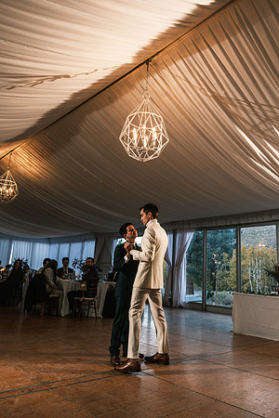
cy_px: 209
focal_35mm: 27
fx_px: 314
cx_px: 140
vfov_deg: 67.4
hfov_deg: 47.9
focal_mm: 18
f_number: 3.2
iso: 400
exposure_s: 1/250
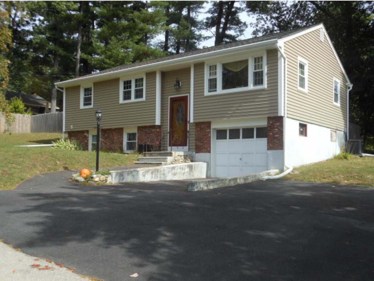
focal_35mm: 38
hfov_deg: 49.0
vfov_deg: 37.8
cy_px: 140
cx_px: 187
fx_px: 411
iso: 80
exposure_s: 1/500
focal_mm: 6.8
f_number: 3.6
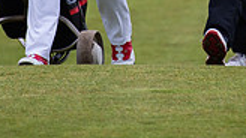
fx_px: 11584
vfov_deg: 0.7
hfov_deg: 1.2
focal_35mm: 1777
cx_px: 176
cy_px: -135
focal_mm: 480
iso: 1250
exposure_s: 1/1600
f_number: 5.6
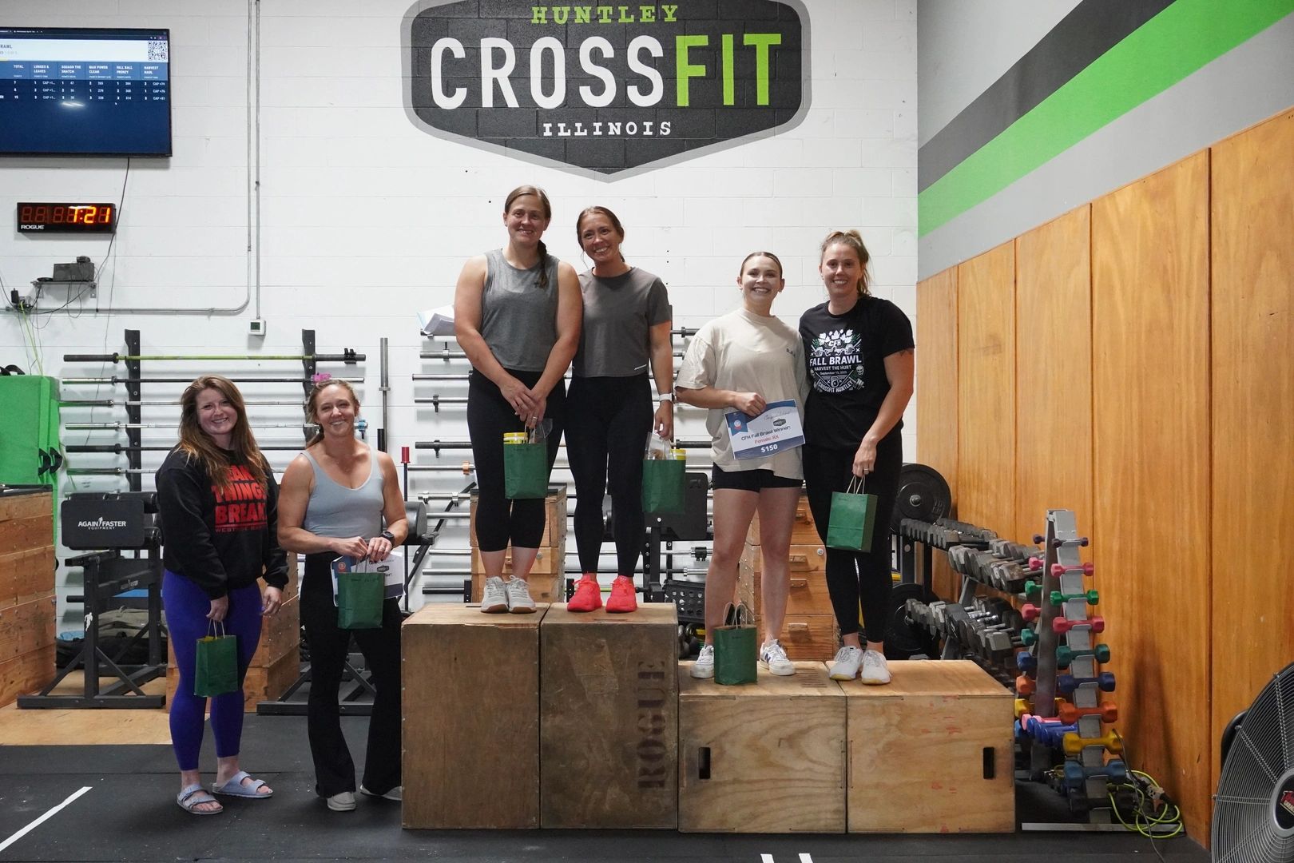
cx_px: 647
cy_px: 432
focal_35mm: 39
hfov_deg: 49.6
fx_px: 1402
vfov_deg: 34.2
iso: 4000
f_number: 6.3
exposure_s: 1/80
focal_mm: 26
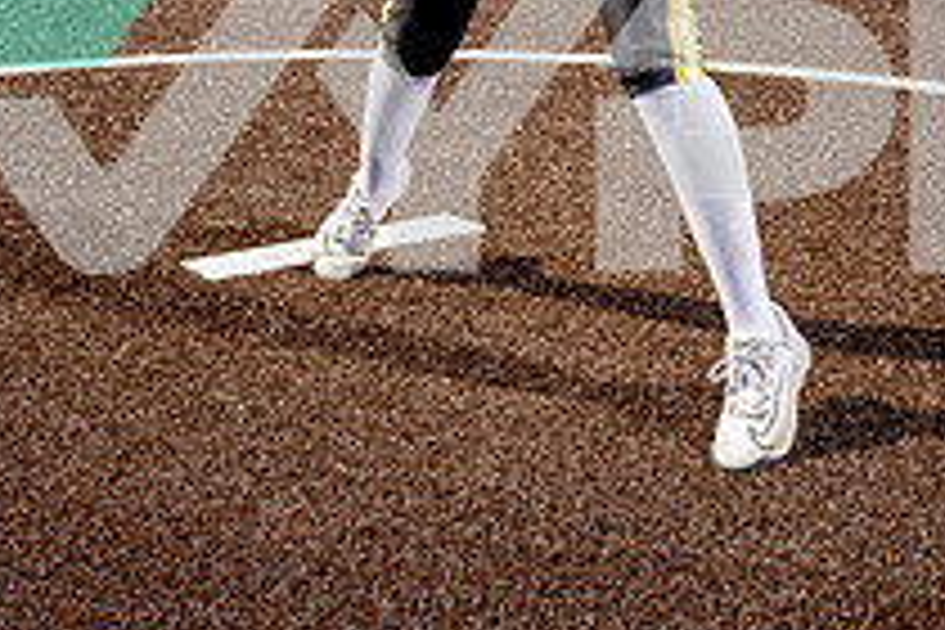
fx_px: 1627
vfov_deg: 20.1
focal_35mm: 62
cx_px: 554
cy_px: -180
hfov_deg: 32.3
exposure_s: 1/1000
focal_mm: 29
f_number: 4
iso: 100
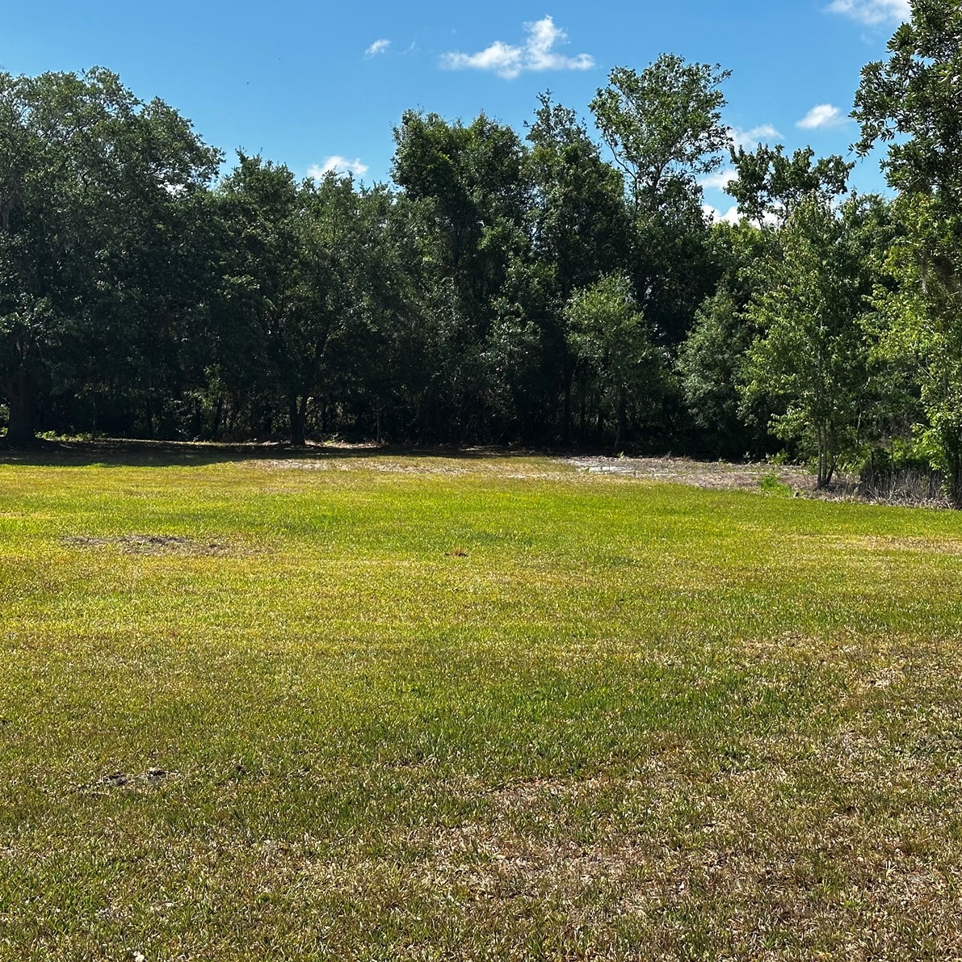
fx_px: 1792
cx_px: 523
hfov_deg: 30.0
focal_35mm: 57
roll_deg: -1.7
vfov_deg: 30.0
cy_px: 478
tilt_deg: -3.3
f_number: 1.78
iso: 64
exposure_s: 1/2410
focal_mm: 6.86
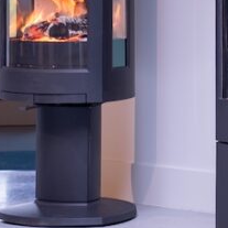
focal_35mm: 210
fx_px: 1565
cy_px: -36
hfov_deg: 8.1
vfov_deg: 8.3
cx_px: 394
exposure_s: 1/30
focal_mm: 50
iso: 250
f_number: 5.6
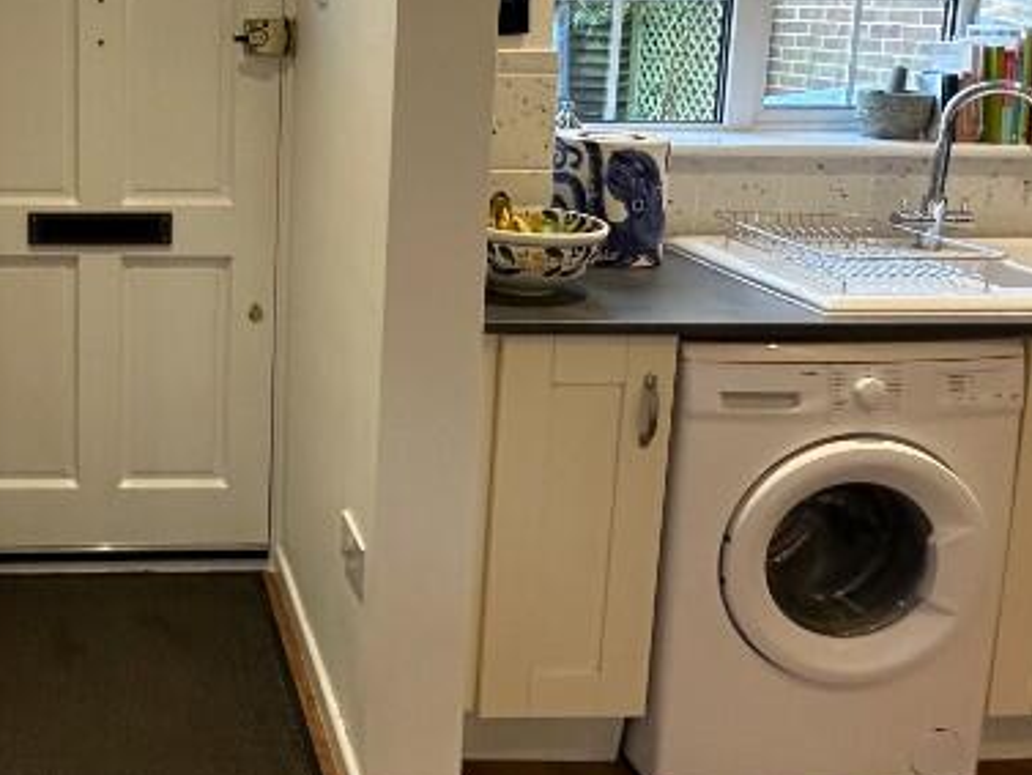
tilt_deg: -8.6
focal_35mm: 38
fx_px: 1133
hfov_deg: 44.6
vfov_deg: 36.5
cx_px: 104
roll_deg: +0.0
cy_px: 156
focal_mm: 2.22
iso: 250
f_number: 2.2
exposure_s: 1/100
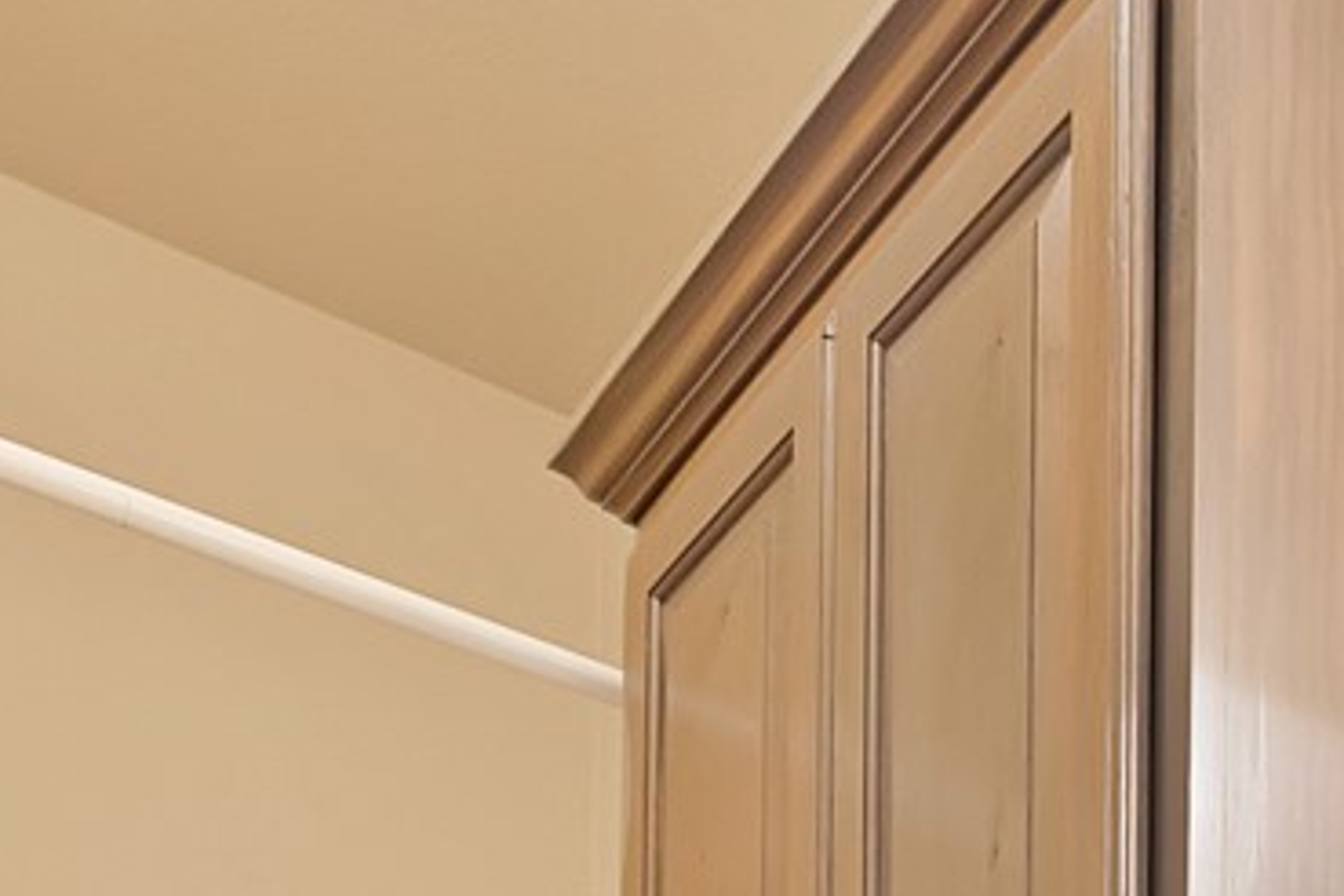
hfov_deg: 25.5
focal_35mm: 65
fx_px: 2426
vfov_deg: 13.5
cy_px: 2289
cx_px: 1854
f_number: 9
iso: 640
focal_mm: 12
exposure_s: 2
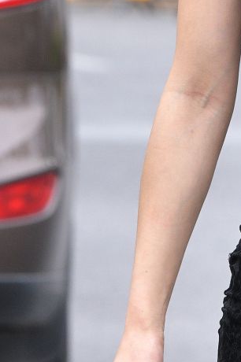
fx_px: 7150
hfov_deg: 1.9
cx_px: 399
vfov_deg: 2.9
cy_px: 315
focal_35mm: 711
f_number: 5.6
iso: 900
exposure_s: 1/640
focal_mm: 120
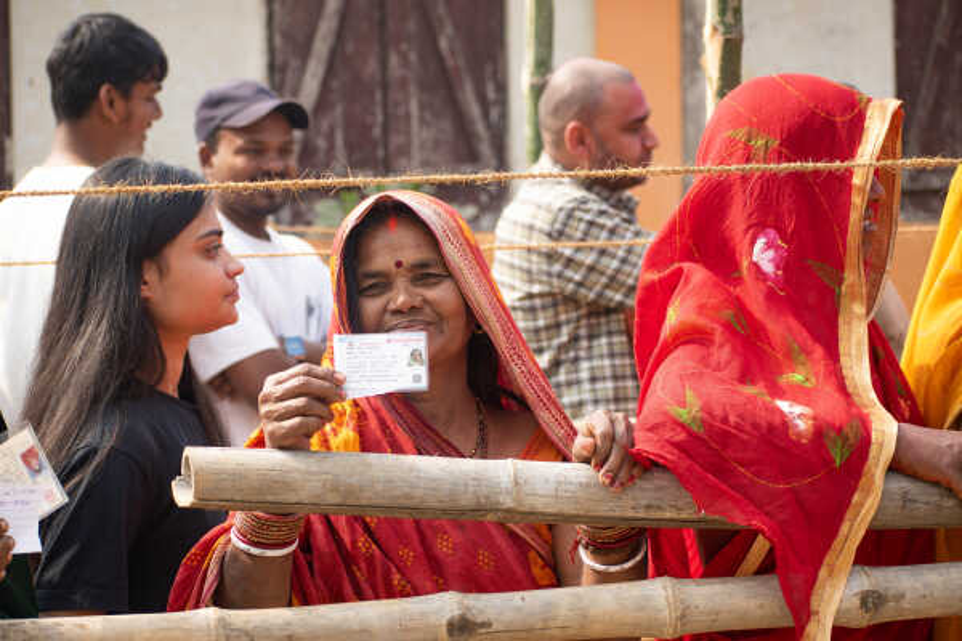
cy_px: 320
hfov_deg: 19.5
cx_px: 481
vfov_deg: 13.0
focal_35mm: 105
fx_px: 2806
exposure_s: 1/500
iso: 200
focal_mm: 70
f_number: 4.5
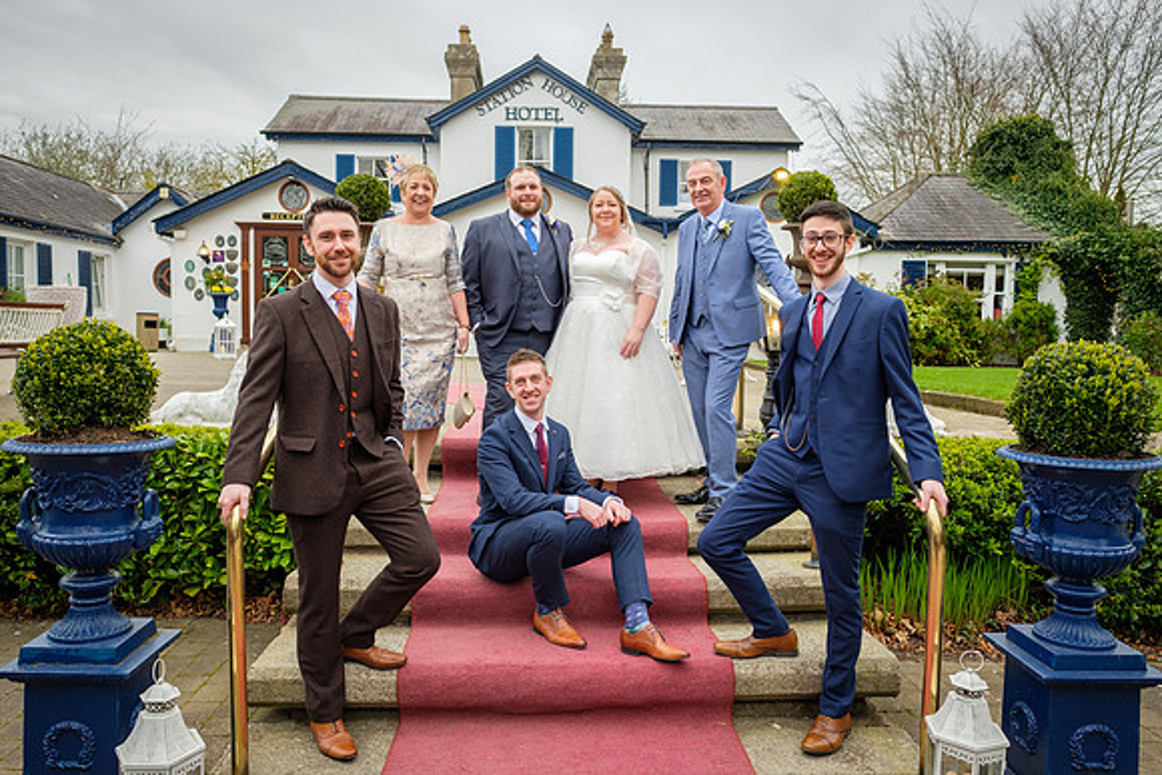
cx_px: 563
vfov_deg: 51.3
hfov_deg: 71.5
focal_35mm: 25
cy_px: 376
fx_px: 807
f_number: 4
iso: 400
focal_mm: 16
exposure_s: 1/125
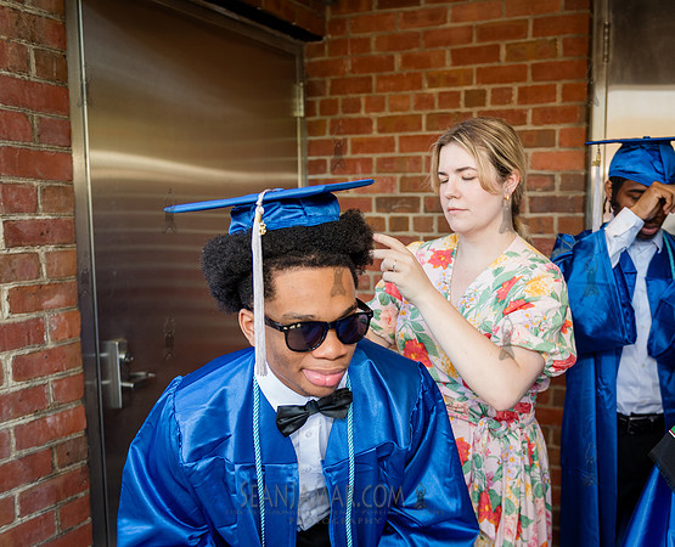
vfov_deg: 41.5
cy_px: 298
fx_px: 722
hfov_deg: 49.4
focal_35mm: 36
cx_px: 441
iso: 400
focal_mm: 27
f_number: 2.8
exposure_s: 1/250
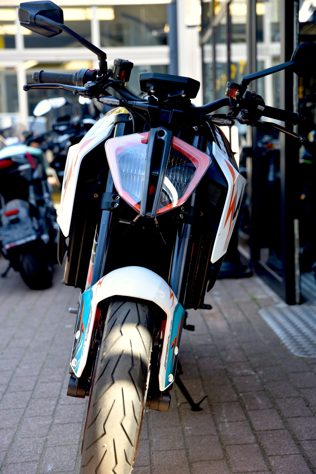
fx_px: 921
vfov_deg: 28.8
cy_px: 237
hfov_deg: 19.5
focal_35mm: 70
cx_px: 158
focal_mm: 70
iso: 100
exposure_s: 1/60
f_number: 4
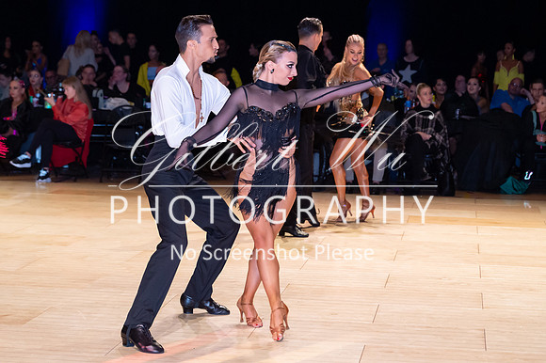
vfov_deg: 15.0
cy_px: 155
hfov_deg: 22.3
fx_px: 1382
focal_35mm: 91
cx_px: 262
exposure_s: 1/500
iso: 3200
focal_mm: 72
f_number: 4
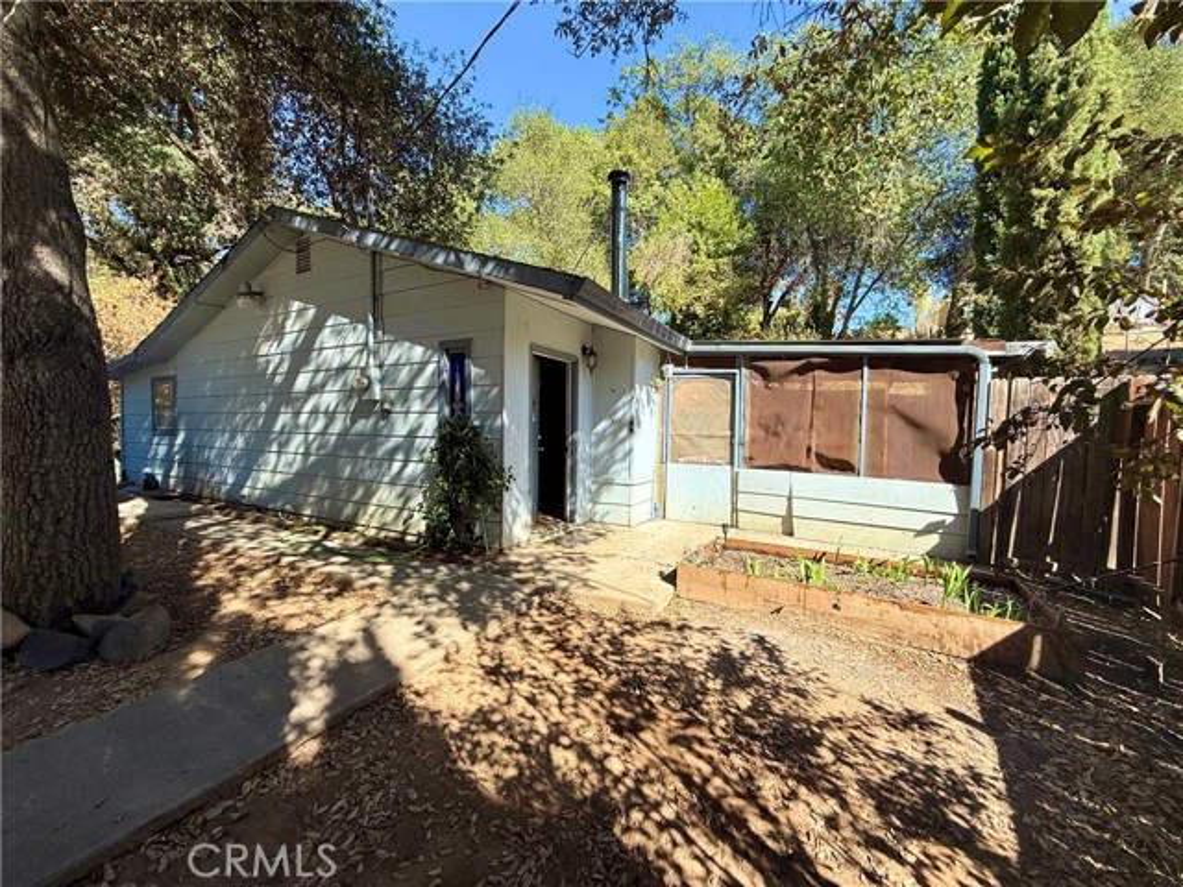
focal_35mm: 14
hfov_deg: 102.1
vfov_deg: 85.7
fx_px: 478
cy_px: 444
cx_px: 592
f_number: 2.2
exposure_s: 1/955
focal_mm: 2.22
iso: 50
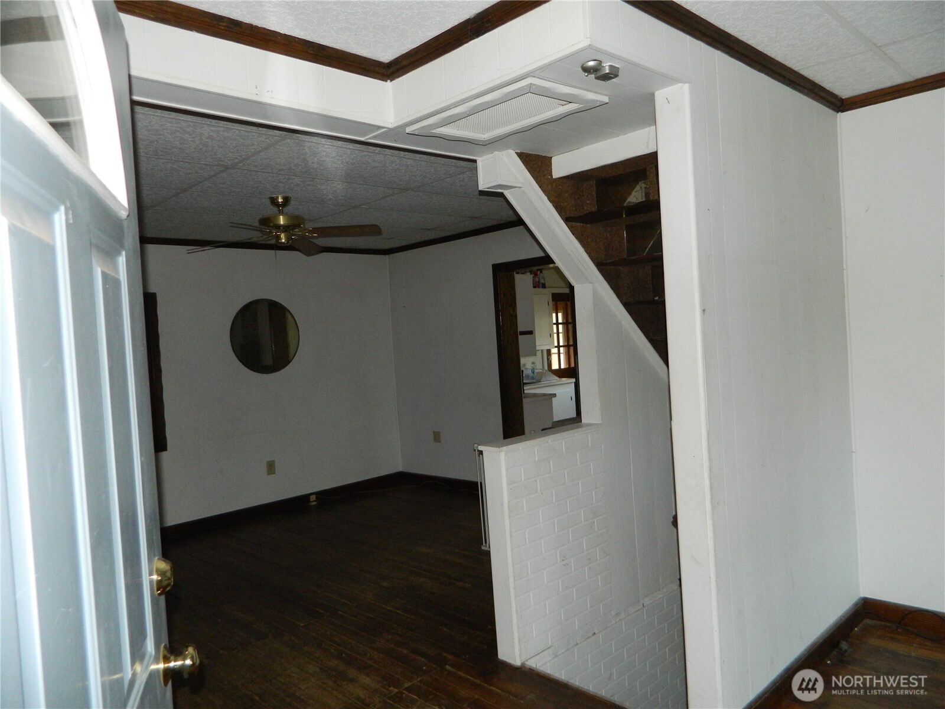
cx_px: 472
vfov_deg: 54.9
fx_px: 682
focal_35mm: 25
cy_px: 354
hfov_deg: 69.4
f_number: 3.1
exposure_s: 1/30
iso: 200
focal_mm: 4.5
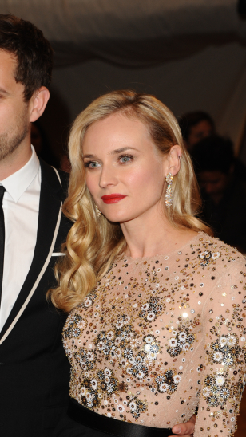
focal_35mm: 132
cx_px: 66
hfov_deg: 9.2
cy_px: 284
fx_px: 1532
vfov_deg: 16.2
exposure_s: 1/125
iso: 640
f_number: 7.1
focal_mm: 92
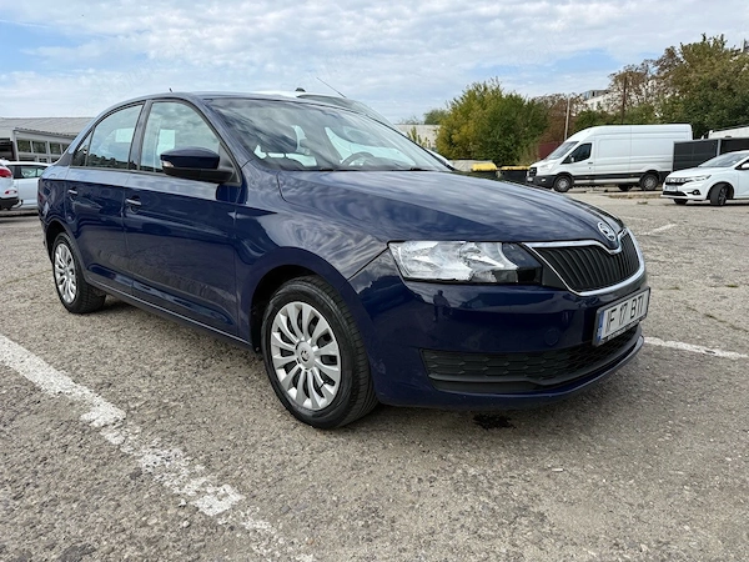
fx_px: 519
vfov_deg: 56.8
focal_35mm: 24
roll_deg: +1.3
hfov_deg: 71.6
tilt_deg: -11.7
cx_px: 374
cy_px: 281
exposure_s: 1/2703
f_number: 1.78
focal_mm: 6.76
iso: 80
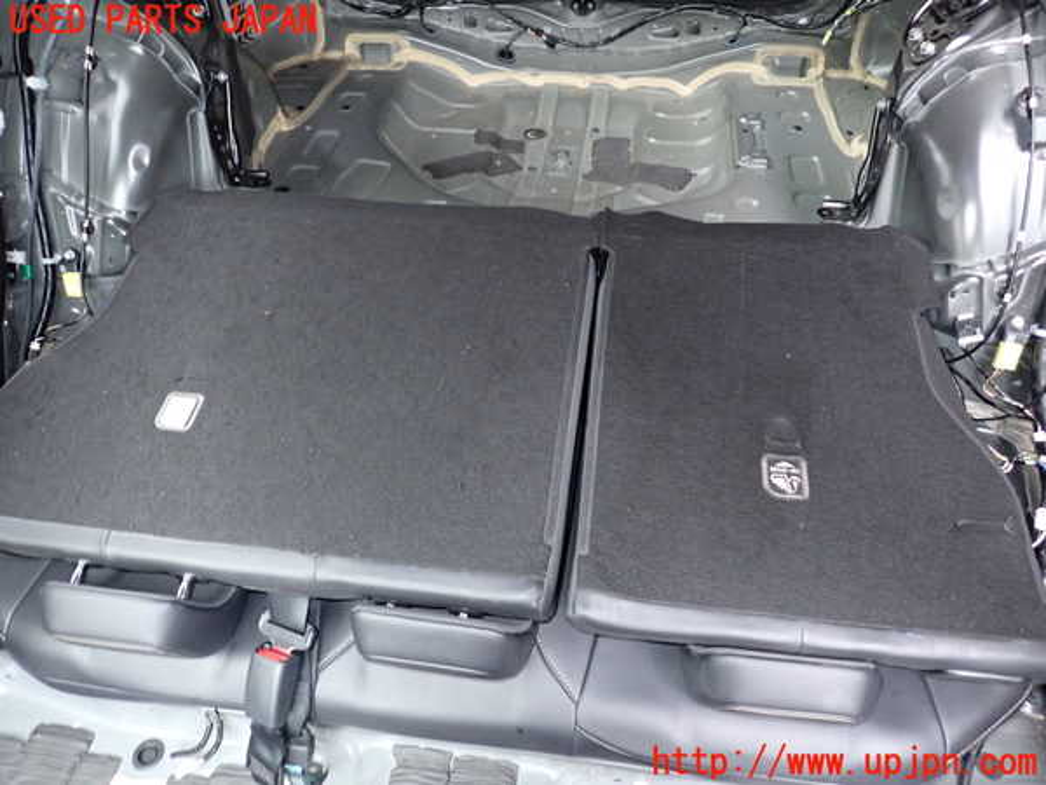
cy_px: 392
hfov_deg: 69.4
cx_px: 523
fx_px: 755
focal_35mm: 25
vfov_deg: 54.9
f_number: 2
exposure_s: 1/30
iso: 400
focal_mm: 4.5
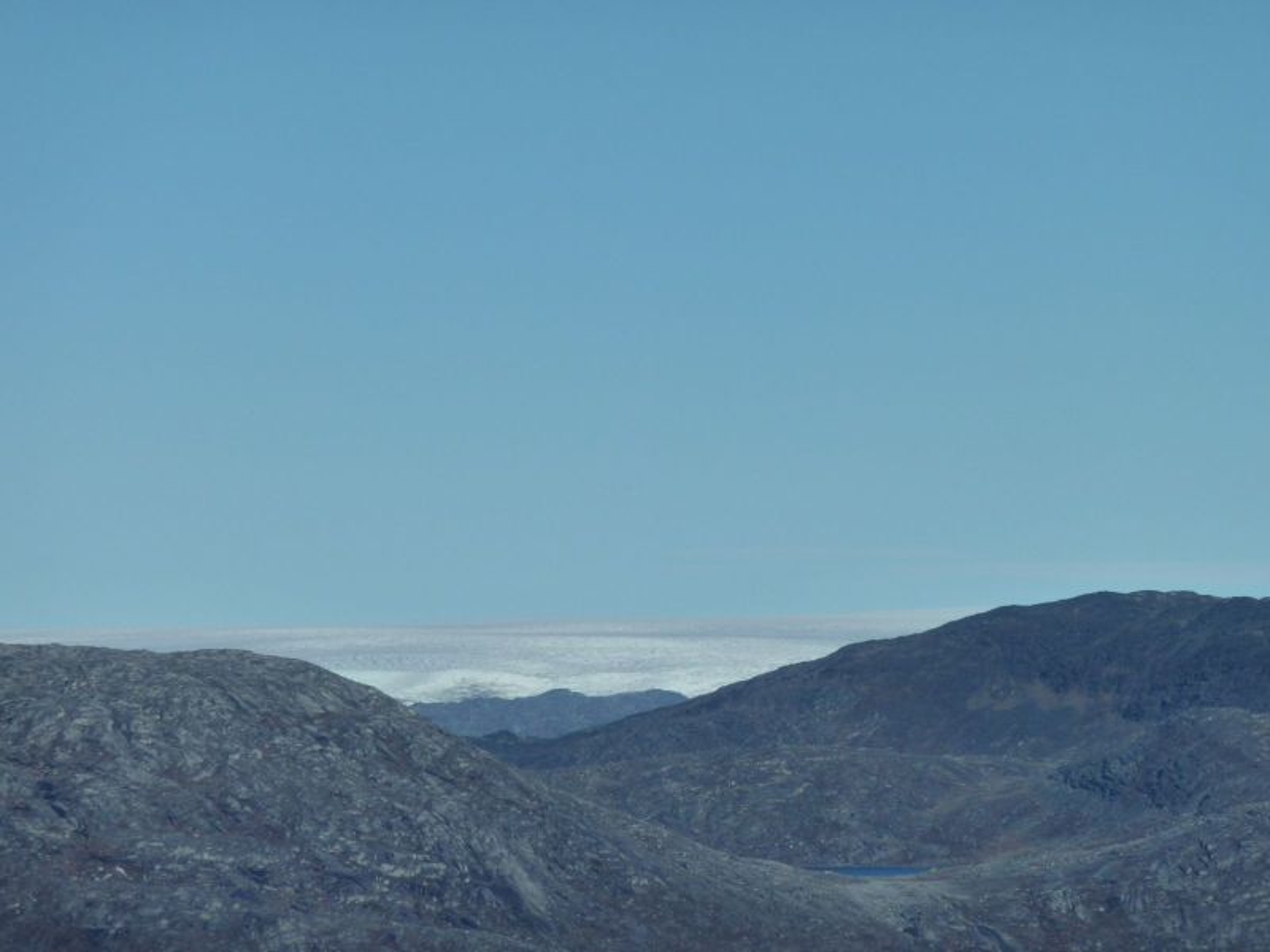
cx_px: 635
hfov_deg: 6.6
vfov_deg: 5.0
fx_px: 11006
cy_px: 476
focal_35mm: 300
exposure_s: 1/1300
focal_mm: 49.2
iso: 125
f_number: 6.3
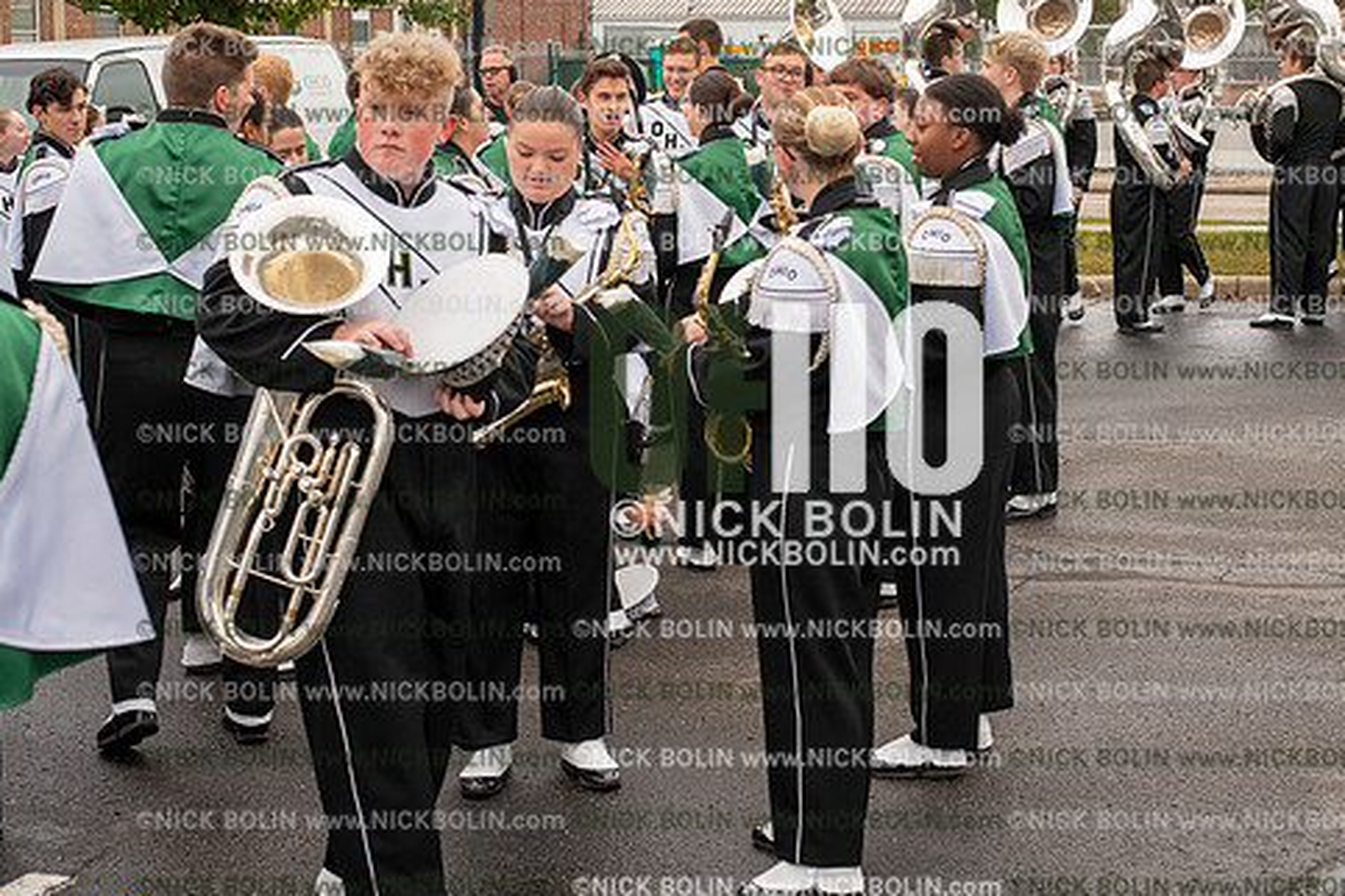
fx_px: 2241
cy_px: 435
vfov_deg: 22.6
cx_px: 785
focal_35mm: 60
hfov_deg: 33.3
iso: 1000
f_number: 8
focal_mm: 50
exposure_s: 1/160
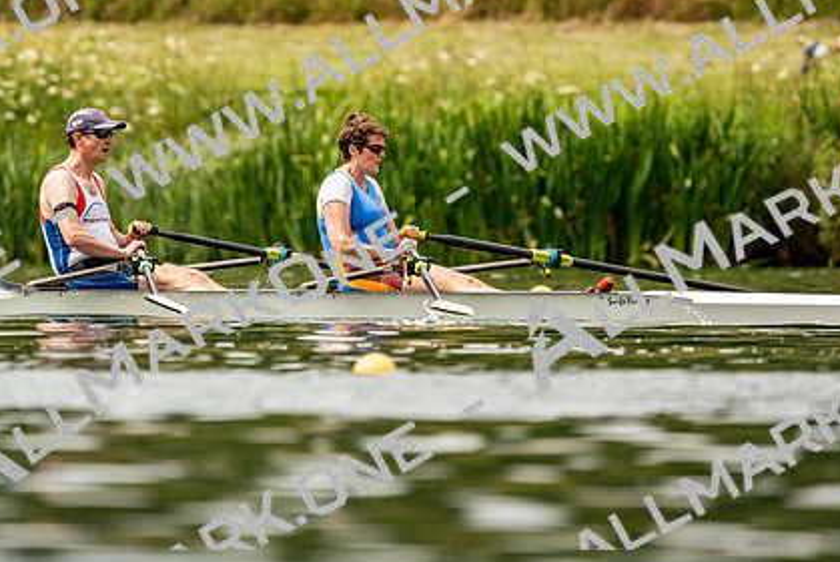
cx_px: 355
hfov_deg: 2.5
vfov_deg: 1.7
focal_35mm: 830
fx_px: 19379
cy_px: 206
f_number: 6.3
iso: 320
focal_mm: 600
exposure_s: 1/2000
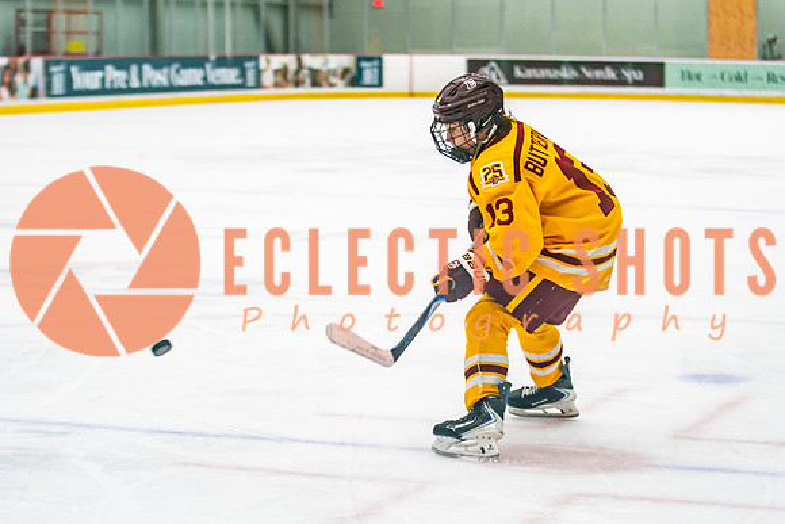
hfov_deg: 18.8
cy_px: 296
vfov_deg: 12.6
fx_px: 2373
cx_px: 392
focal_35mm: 109
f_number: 2.8
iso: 1000
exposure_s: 1/640
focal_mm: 70
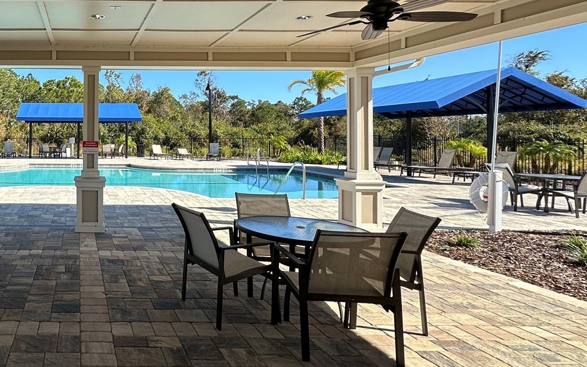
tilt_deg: +1.7
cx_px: 78
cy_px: 126
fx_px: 416
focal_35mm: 26
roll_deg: -0.6
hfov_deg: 61.3
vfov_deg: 46.9
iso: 50
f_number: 2.2
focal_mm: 2.22
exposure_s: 1/1125
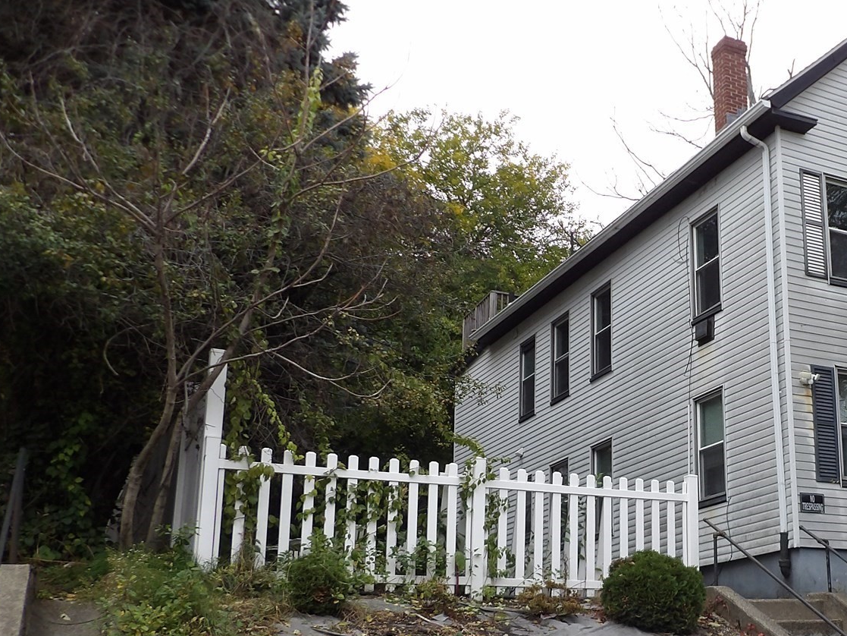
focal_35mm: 44
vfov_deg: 32.6
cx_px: 719
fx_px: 1077
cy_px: 423
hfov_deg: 40.5
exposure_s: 1/354
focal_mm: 4.3
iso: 100
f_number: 3.2
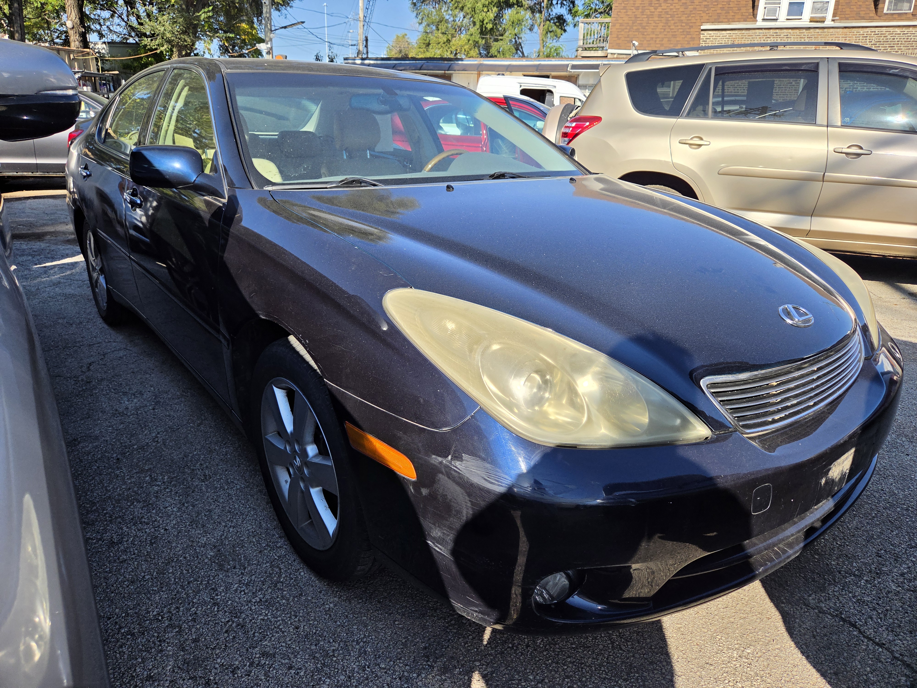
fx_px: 609
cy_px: 344
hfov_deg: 73.9
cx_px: 458
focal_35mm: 23
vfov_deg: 58.9
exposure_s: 1/5127
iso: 80
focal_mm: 5.4
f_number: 1.8
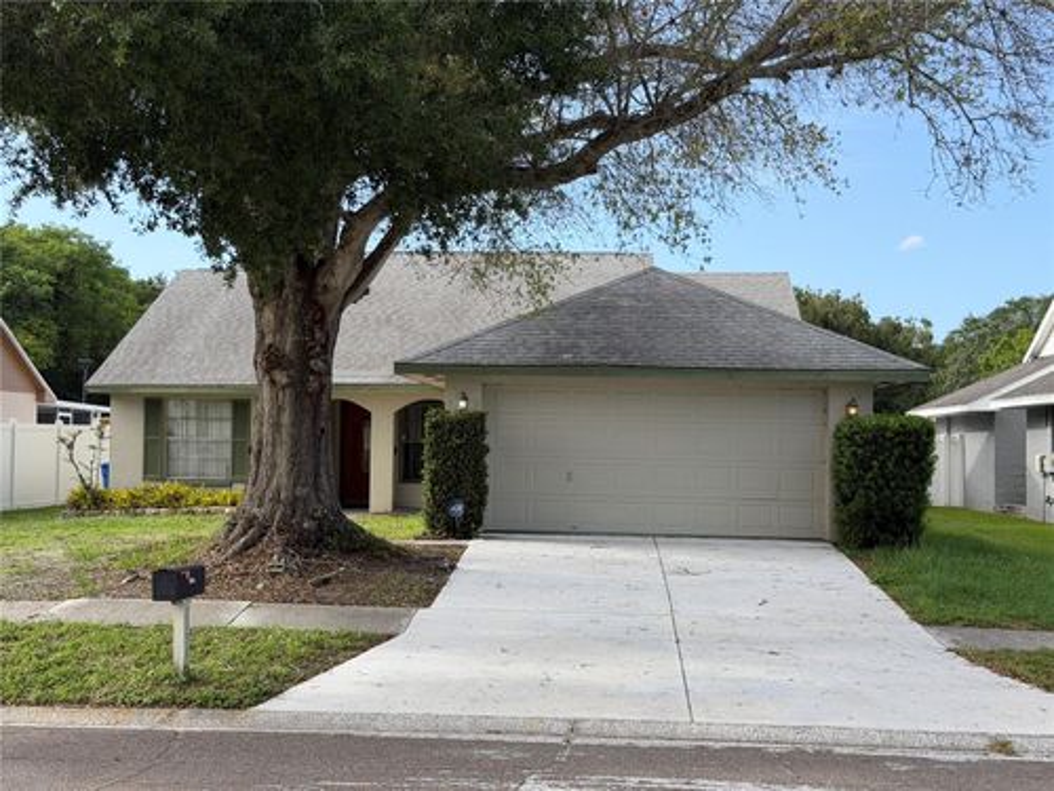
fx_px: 1462
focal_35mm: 48
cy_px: 396
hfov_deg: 39.7
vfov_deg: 30.3
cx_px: 527
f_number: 1.78
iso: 64
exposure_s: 1/2273
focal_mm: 6.76
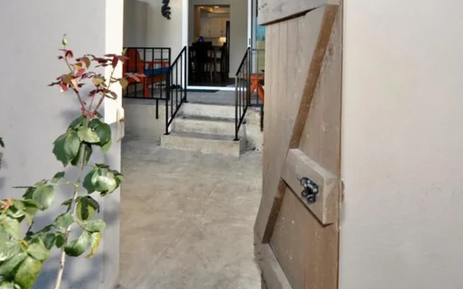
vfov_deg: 42.4
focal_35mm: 28
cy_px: 52
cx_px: 263
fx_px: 351
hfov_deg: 66.5
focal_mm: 11
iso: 200
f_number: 5.6
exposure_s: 1/125
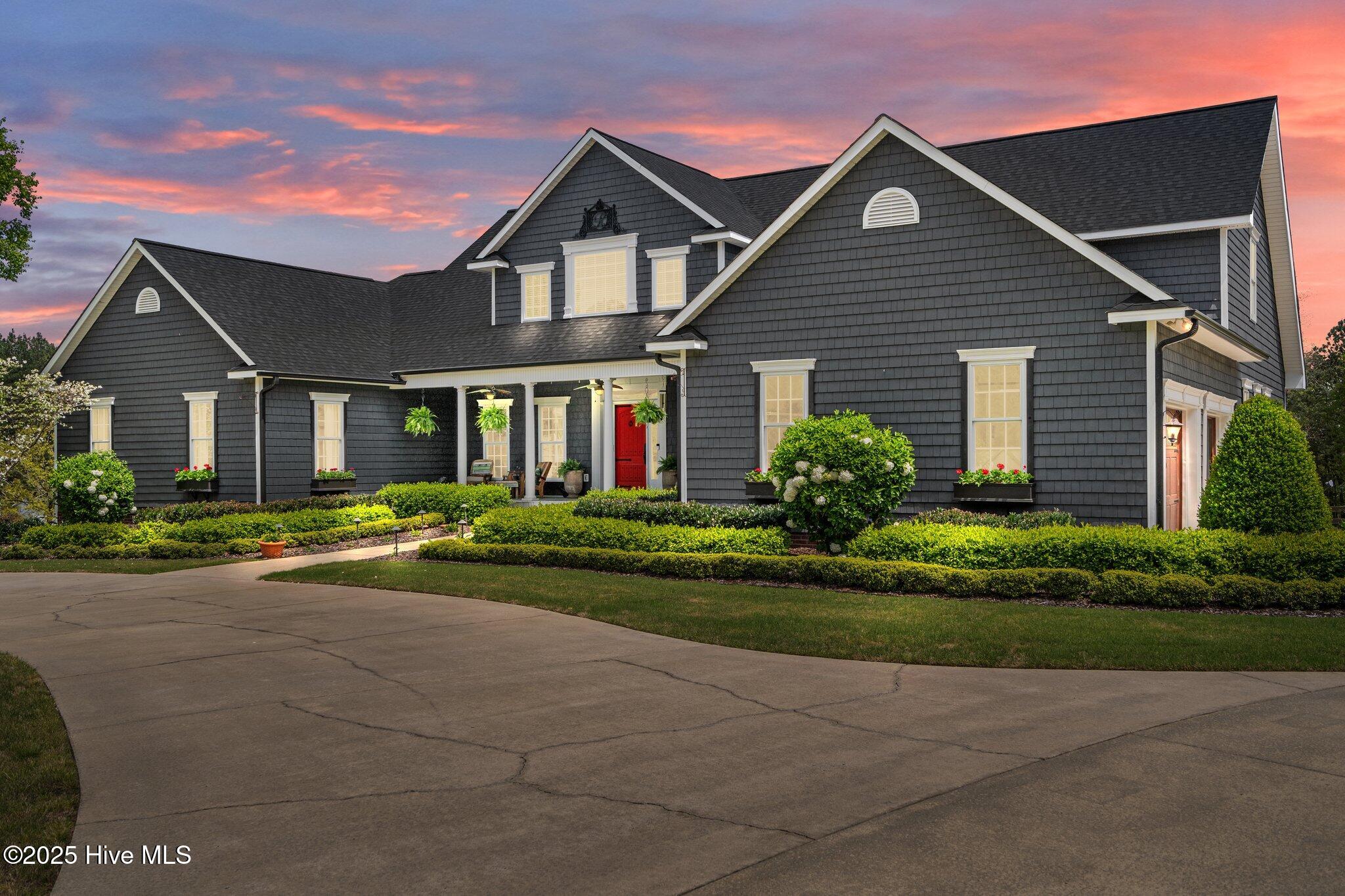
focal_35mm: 32
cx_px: 672
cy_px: 448
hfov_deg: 58.7
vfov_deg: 41.1
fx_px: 1195
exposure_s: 1/1250
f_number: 8
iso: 500
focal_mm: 32
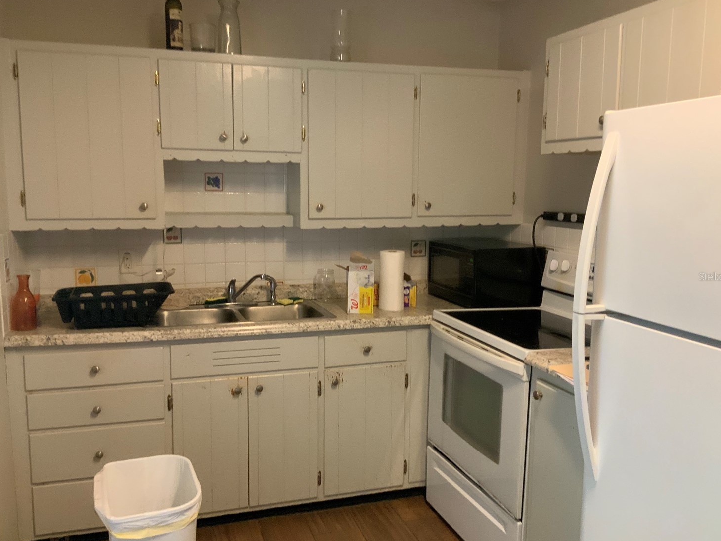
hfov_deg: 56.8
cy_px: 276
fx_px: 667
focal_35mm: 32
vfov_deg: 44.2
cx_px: 348
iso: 200
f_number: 1.8
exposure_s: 1/60
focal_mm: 3
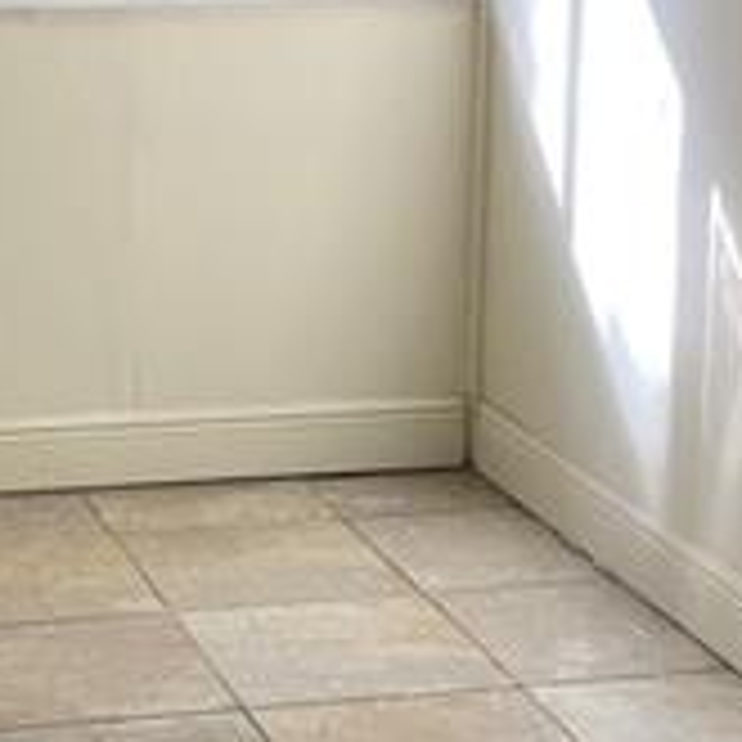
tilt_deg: -13.4
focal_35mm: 107
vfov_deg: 16.3
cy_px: 351
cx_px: 198
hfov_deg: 16.2
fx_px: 2595
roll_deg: +0.0
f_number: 1.8
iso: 64
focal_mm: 4.25
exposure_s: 1/120
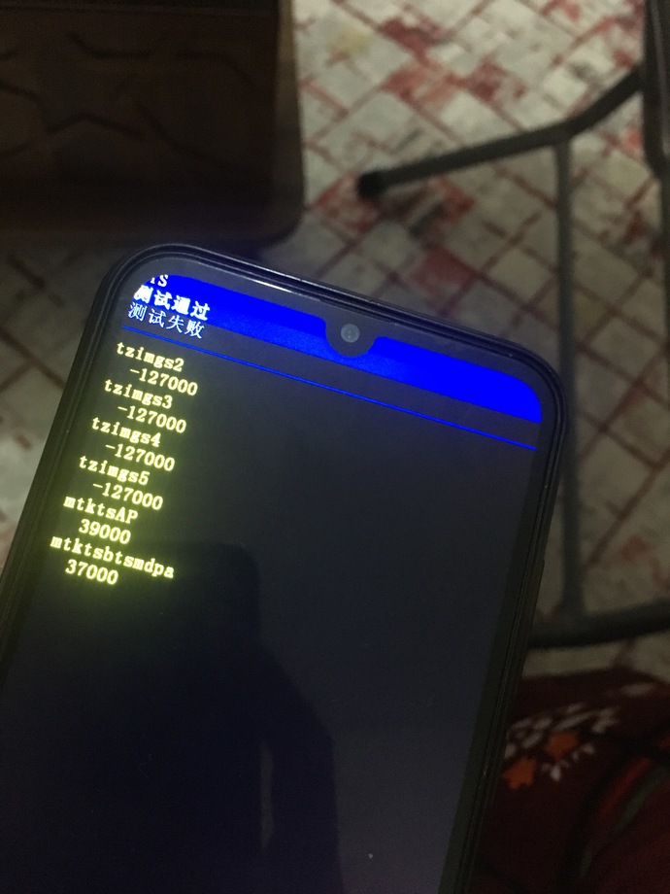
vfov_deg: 61.7
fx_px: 748
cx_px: 335
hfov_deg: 48.2
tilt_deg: -66.9
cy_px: 447
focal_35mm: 29
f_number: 2.2
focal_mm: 4.15
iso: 320
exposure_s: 1/17
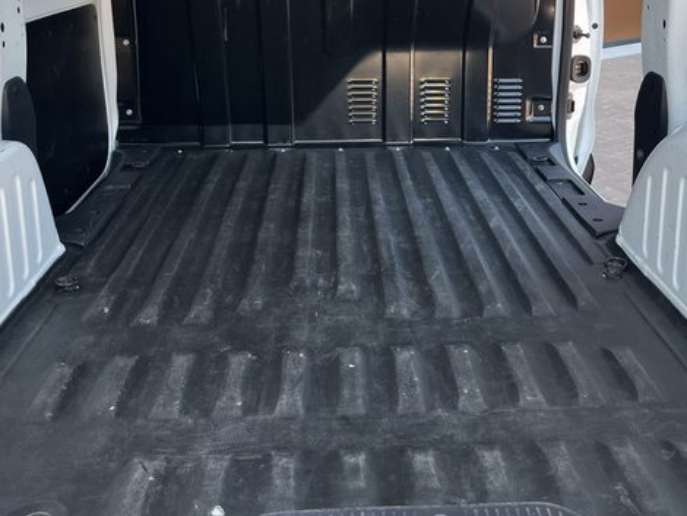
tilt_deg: -12.0
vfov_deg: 33.5
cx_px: 377
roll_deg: +0.1
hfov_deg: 44.7
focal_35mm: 42
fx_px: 834
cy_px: 114
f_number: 1.6
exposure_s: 1/141
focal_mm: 5.1
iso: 32
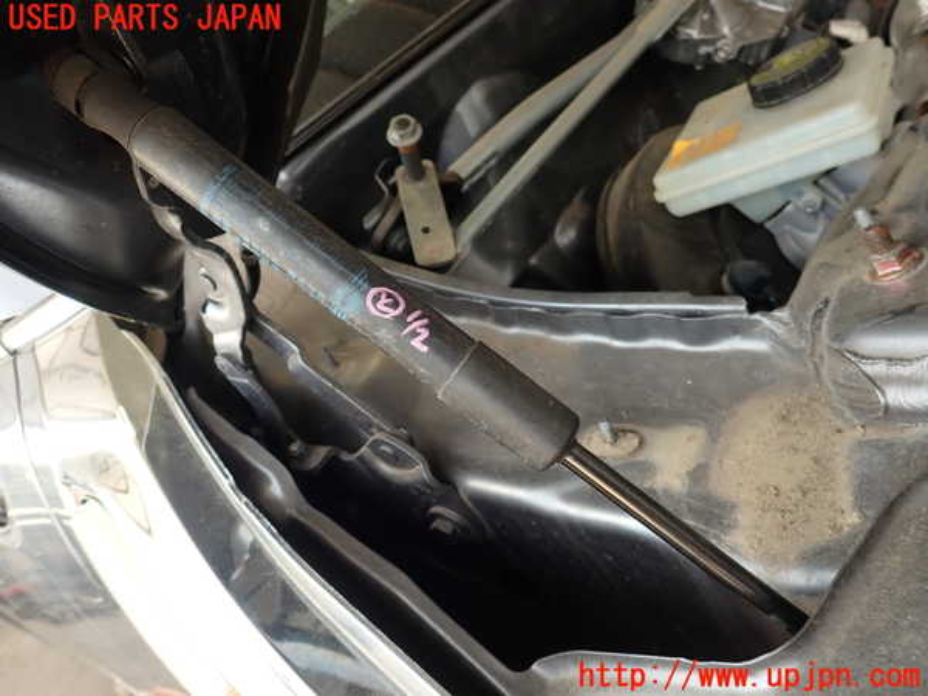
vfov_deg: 54.9
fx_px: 670
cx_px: 464
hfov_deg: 69.4
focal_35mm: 25
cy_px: 348
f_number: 2.8
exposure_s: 1/60
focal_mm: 4.5
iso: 100
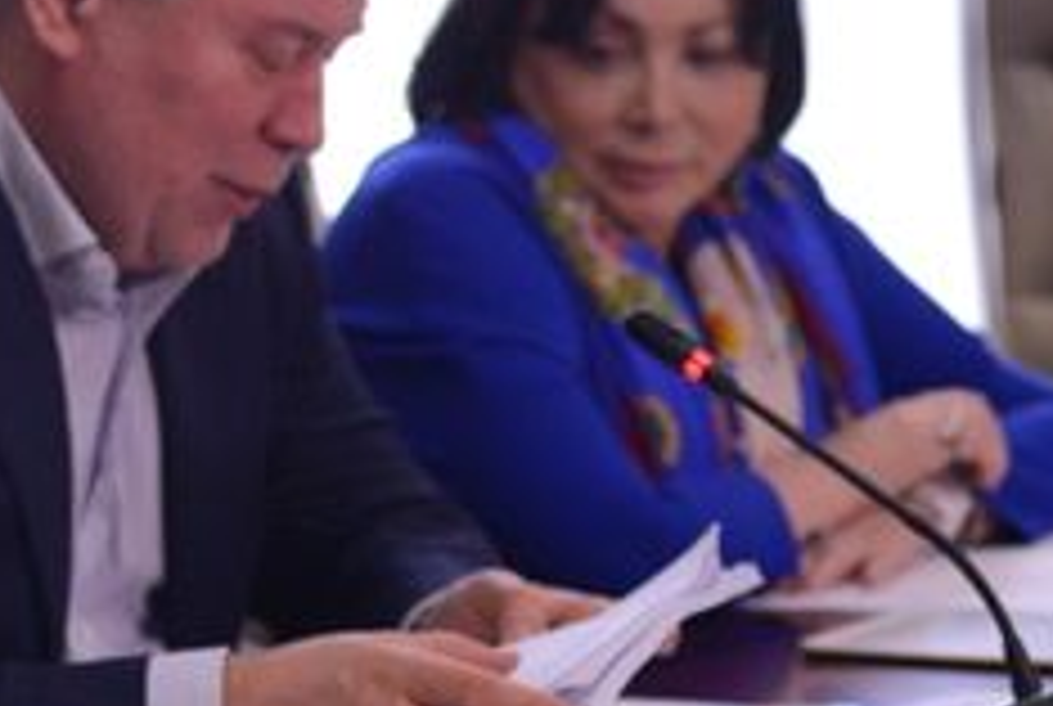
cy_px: 256
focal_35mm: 256
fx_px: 7502
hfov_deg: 7.9
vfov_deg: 5.4
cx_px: -432
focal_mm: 86
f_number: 3.5
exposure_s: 1/800
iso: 3200
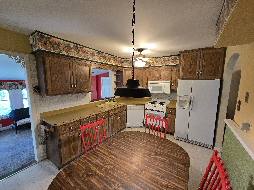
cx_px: 127
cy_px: 95
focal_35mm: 13
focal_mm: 2.2
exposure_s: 1/60
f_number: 2.2
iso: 400
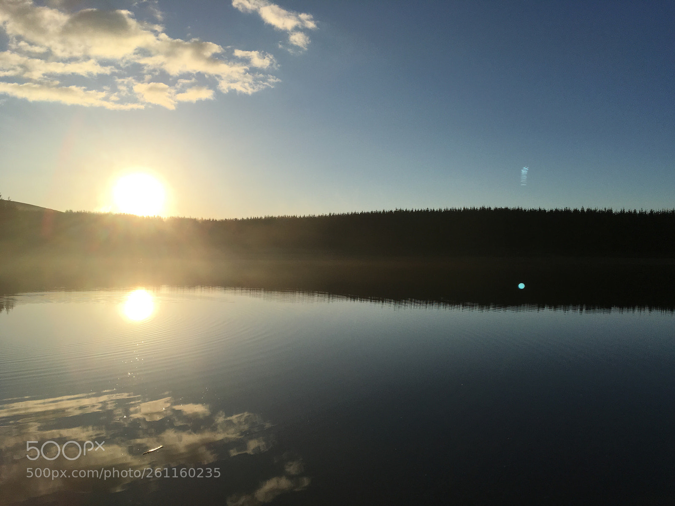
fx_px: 565
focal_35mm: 29
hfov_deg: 61.7
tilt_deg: +1.4
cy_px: 253
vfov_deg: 48.2
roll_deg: -0.4
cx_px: 338
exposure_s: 1/4274
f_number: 2.2
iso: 25
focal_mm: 4.15
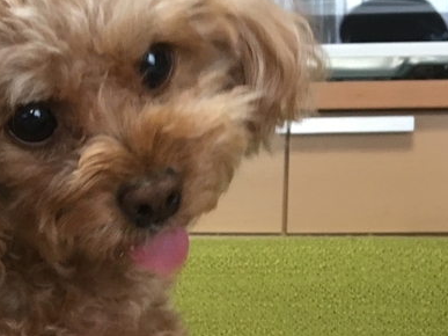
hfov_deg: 21.1
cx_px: 6
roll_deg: +0.7
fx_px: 1164
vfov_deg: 16.1
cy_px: 331
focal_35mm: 90
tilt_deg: -7.9
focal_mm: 4.15
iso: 100
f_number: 2.2
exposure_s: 1/30
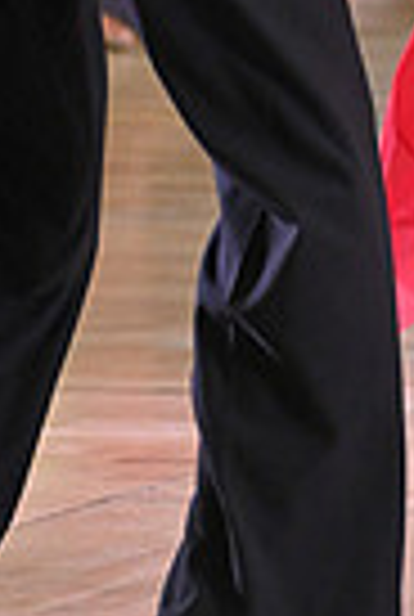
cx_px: 614
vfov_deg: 3.3
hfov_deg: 2.3
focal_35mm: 613
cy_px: -333
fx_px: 10520
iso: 3200
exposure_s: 1/320
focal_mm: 145
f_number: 5
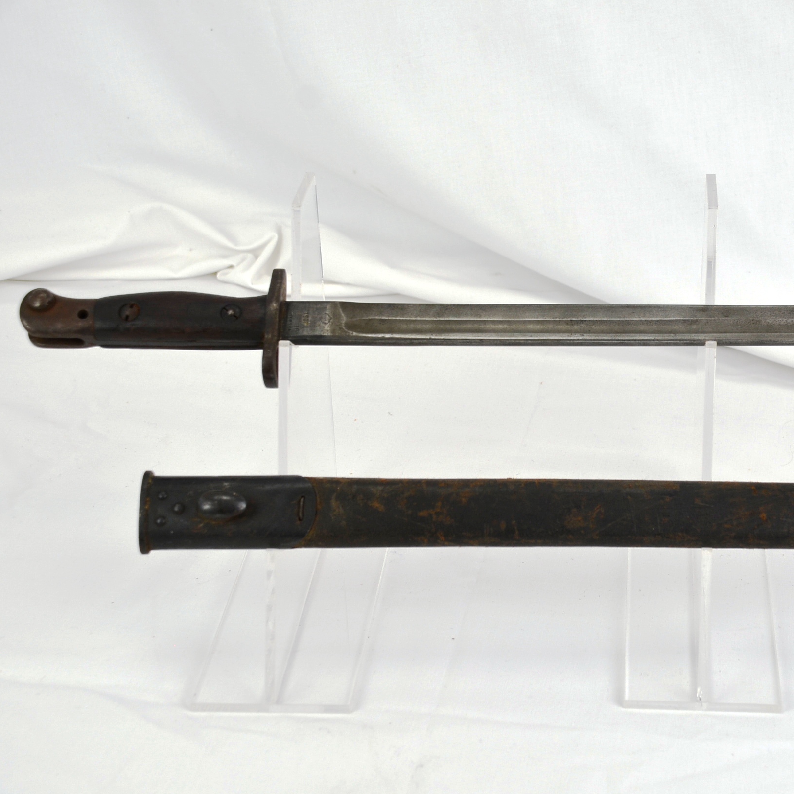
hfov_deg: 25.2
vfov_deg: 25.5
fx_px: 1755
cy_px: 397
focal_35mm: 68
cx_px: 578
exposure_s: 1/125
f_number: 5.6
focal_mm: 35
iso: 250
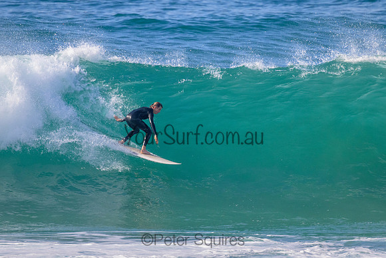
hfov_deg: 2.2
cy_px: 107
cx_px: 179
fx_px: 10172
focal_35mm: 949
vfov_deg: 1.5
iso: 2200
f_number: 11
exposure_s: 1/2000
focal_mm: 800
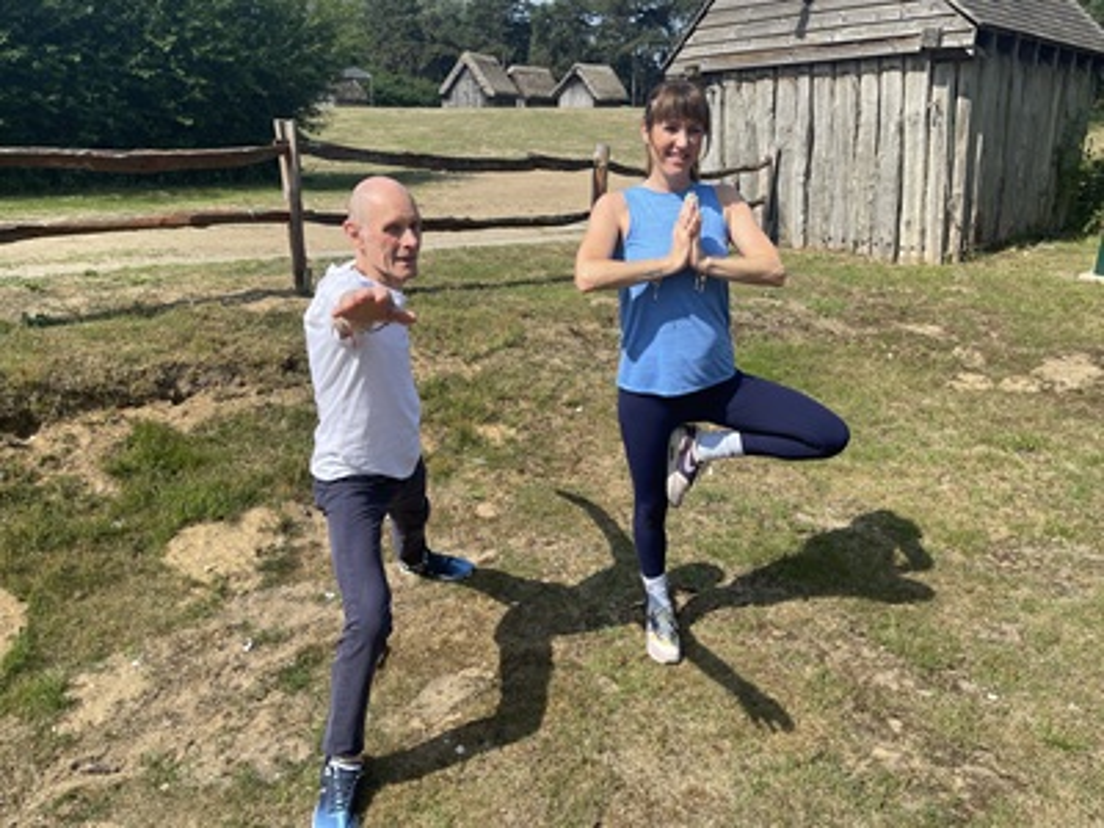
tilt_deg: -19.6
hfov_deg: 69.4
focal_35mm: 25
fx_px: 797
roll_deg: -1.7
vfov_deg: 54.9
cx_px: 552
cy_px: 414
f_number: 1.6
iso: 32
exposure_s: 1/2717
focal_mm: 5.1
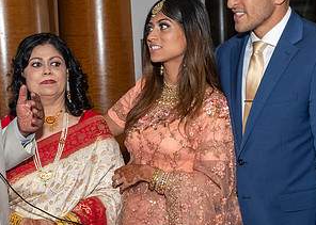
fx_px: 789
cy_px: 152
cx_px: 100
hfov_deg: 22.5
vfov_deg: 16.2
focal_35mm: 88
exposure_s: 1/250
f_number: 6.3
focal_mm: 23
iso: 500
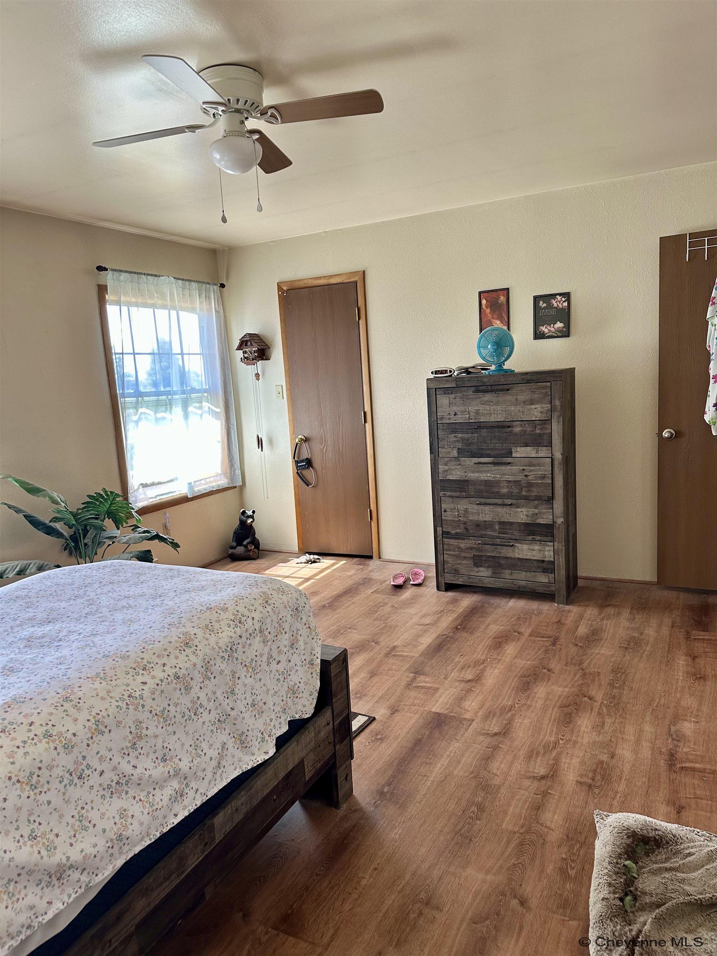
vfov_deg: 71.6
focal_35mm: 24
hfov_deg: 56.8
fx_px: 663
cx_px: 358
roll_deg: +3.0
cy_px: 478
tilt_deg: -8.1
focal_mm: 6.86
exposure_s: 1/121
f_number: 1.78
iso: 125
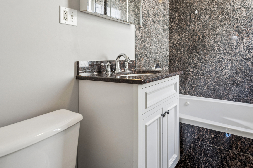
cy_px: 56
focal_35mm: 21
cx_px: 165
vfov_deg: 58.0
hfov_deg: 79.0
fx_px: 147
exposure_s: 1/10
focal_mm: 10
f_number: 8
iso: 400
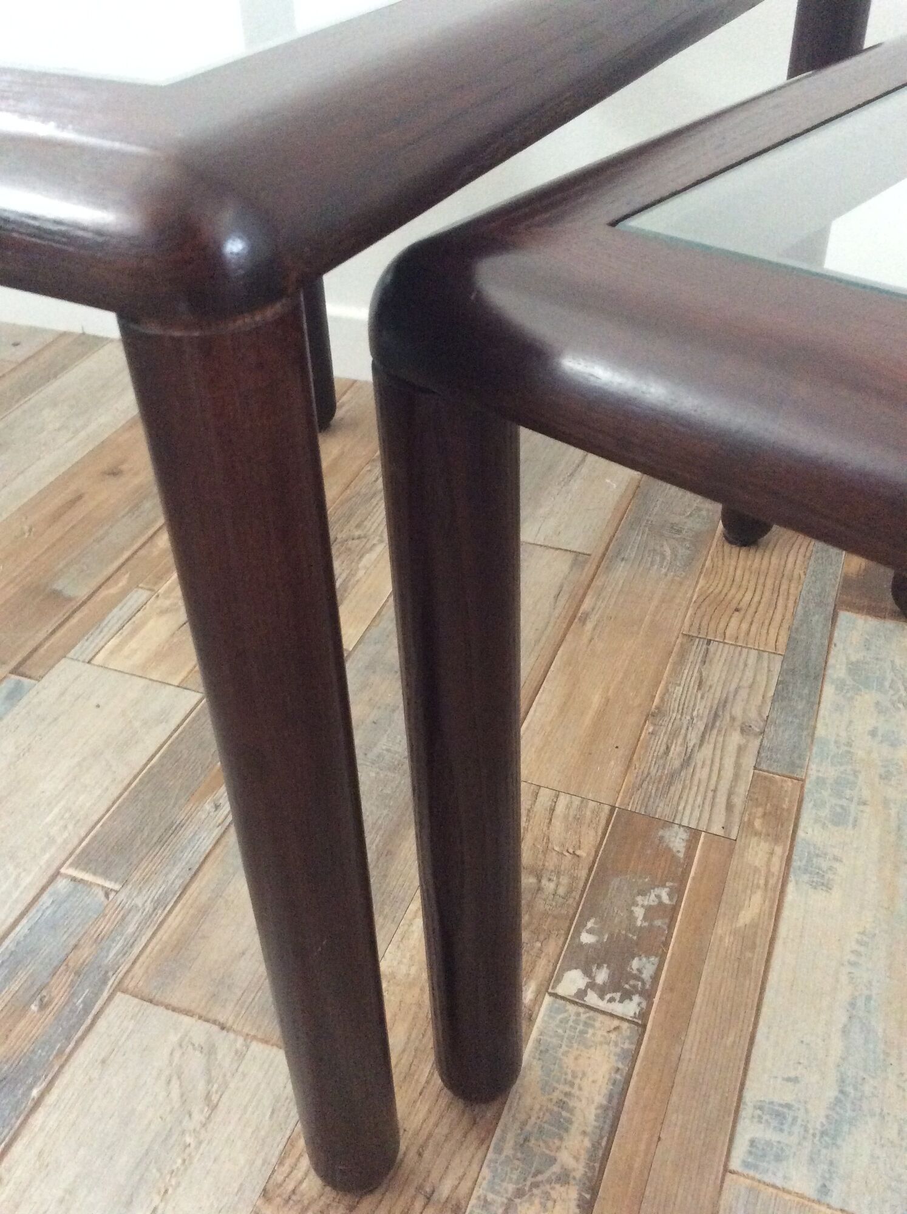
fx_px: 1121
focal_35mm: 32
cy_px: 607
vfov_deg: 56.9
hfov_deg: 44.1
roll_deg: +3.2
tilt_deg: -39.0
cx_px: 454
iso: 320
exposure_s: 1/25
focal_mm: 3.3
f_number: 2.4
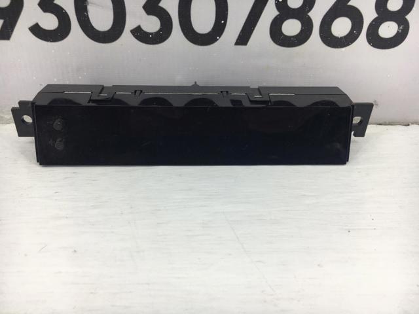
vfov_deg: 48.2
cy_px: 157
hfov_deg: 61.7
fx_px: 351
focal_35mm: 29
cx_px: 210
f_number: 2.2
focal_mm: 4.15
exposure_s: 1/50
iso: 25
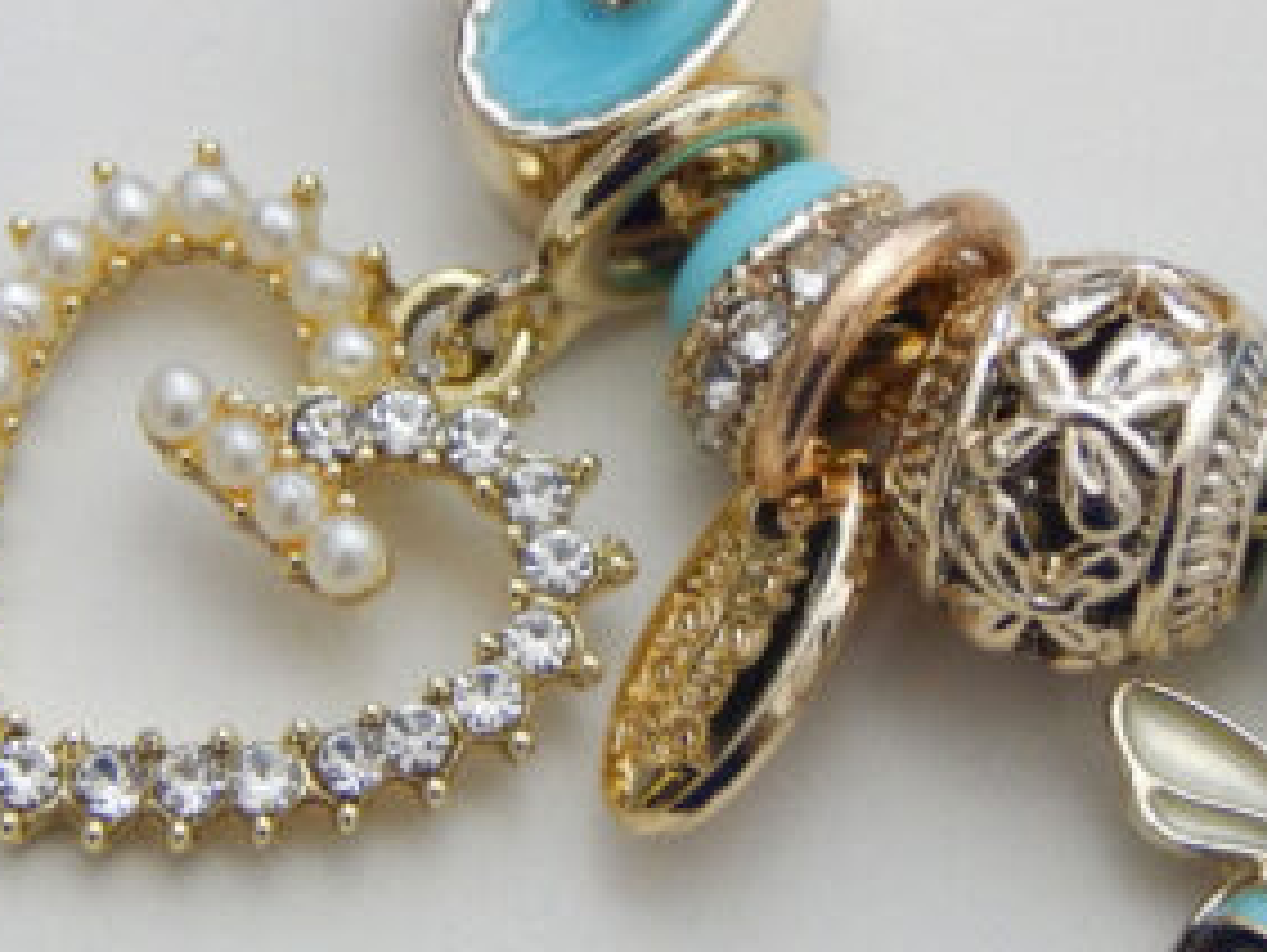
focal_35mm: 300
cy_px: 346
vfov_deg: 5.0
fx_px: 10990
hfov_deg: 6.6
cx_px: 705
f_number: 4.9
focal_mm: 25.3
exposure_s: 1/15
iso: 450
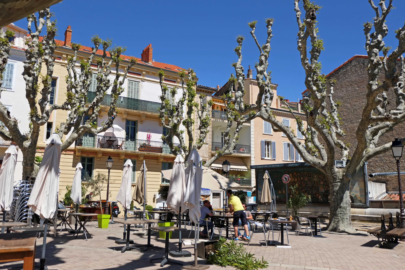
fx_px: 326
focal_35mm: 29
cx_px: 202
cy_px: 135
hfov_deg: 63.7
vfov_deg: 45.0
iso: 400
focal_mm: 19.2
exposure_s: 1/4000
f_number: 3.8
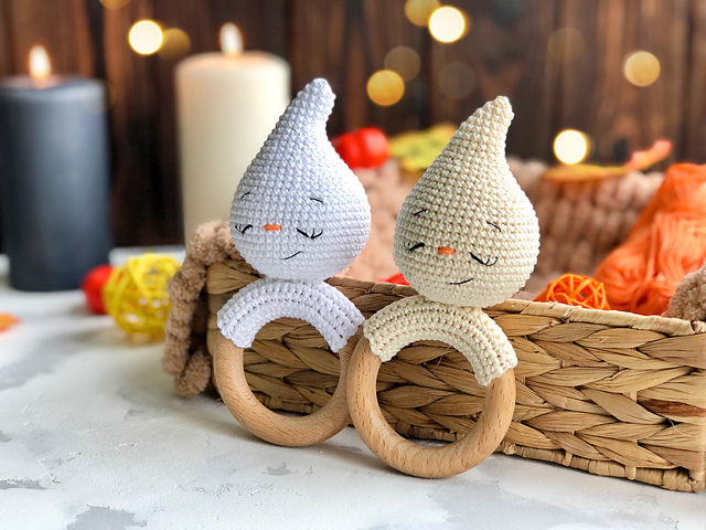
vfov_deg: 25.7
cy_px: 265
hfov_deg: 33.8
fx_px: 1163
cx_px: 353
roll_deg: -2.9
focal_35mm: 57
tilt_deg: -15.5
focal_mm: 6.6
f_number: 2.8
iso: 25
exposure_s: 1/33
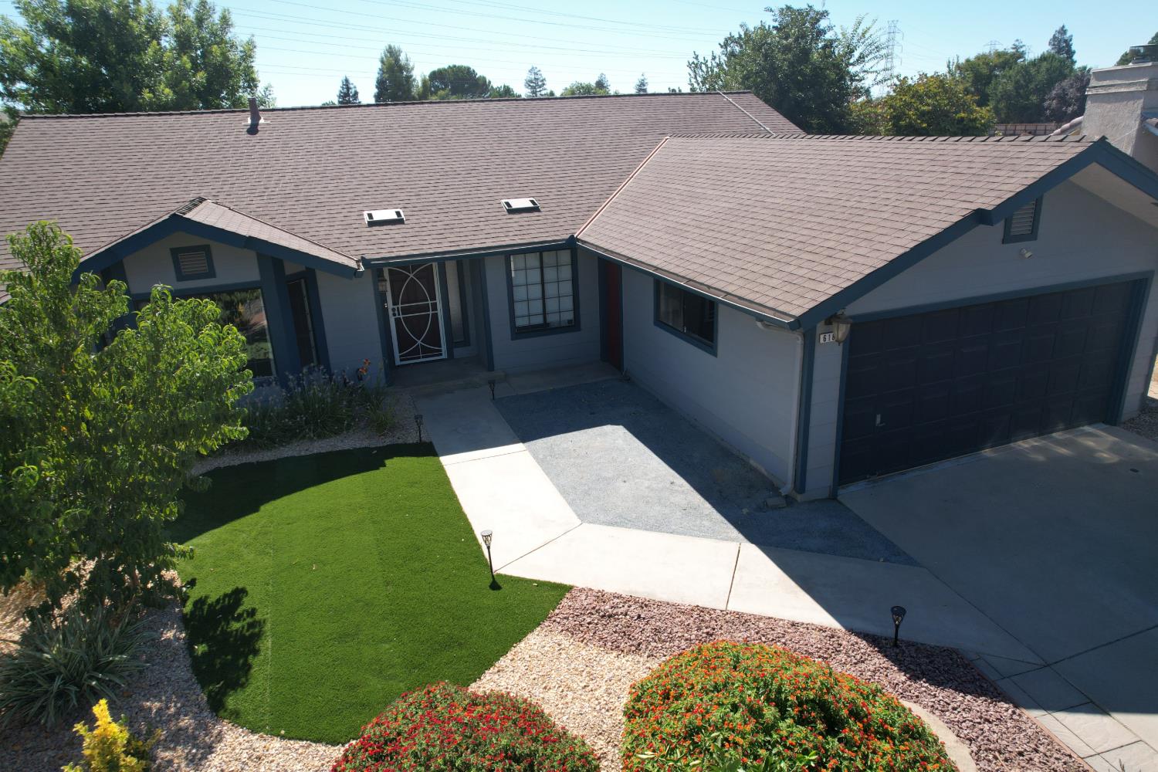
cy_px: 386
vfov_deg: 57.2
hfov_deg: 78.6
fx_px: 708
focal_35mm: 22
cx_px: 579
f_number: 2.8
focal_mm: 8.38
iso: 100
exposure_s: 1/1000
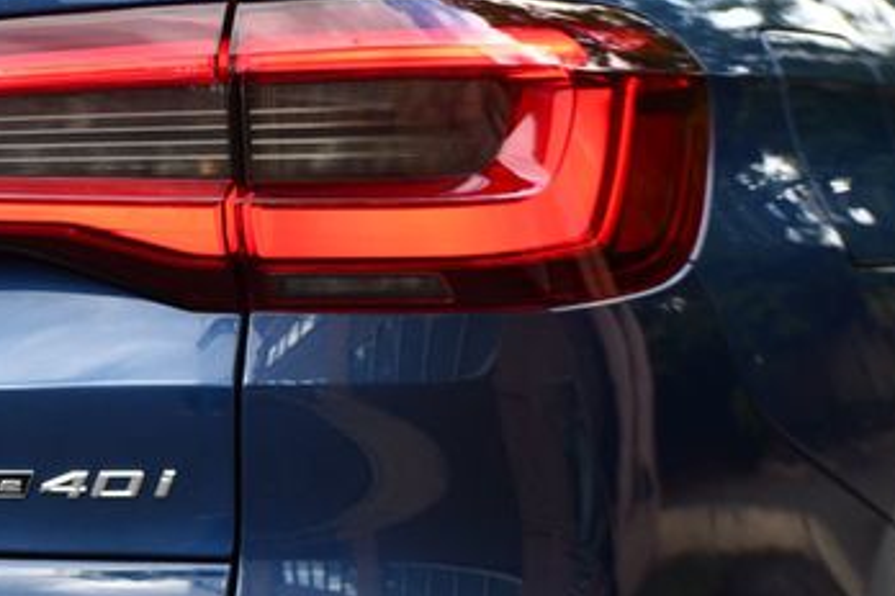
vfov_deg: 5.8
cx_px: 152
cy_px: 224
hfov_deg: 8.7
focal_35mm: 237
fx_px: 5892
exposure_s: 1/250
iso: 400
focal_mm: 86
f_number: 5
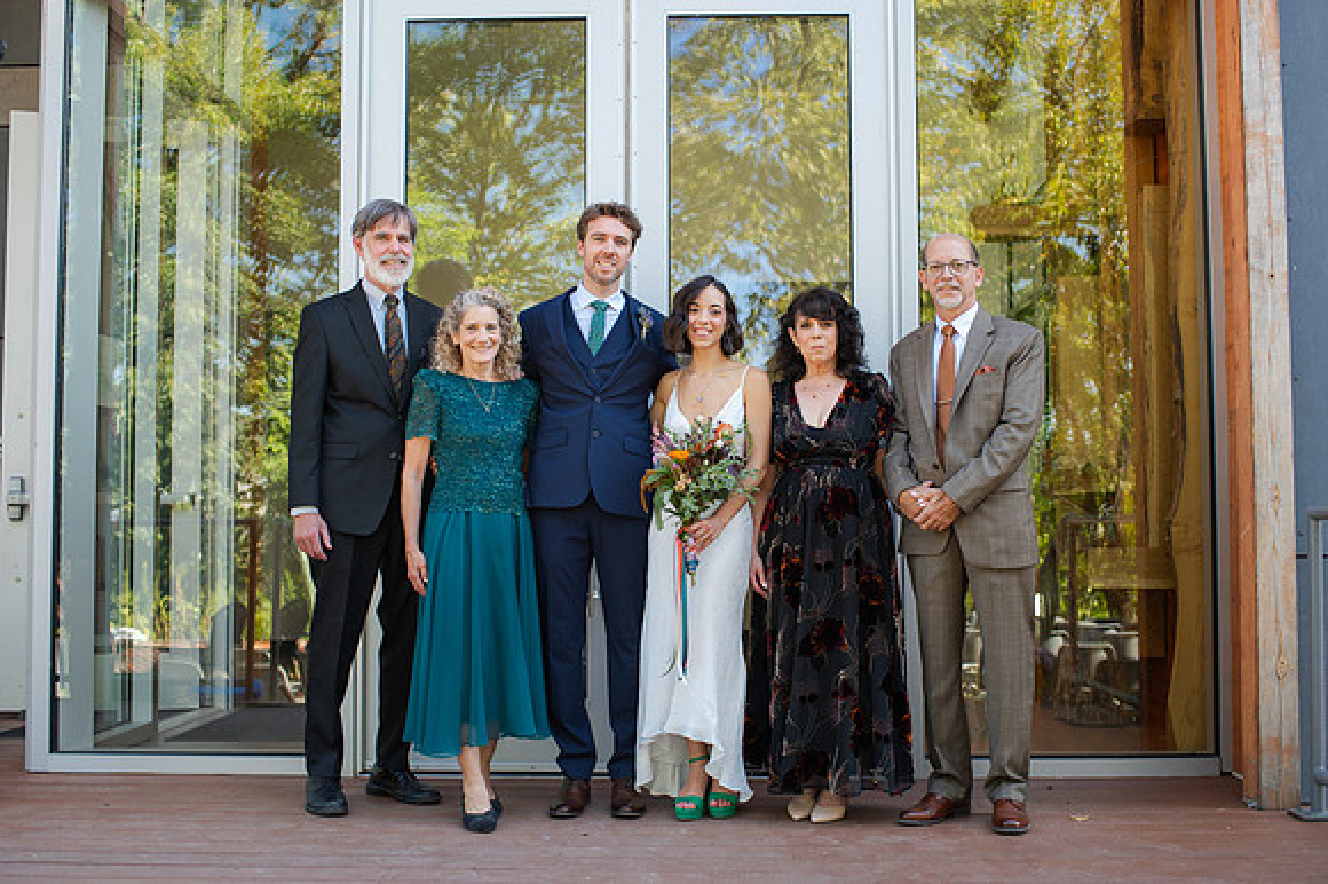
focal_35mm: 40
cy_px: 453
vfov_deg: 33.7
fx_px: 1458
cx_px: 679
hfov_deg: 49.0
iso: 450
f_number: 3.2
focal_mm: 35
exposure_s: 1/400
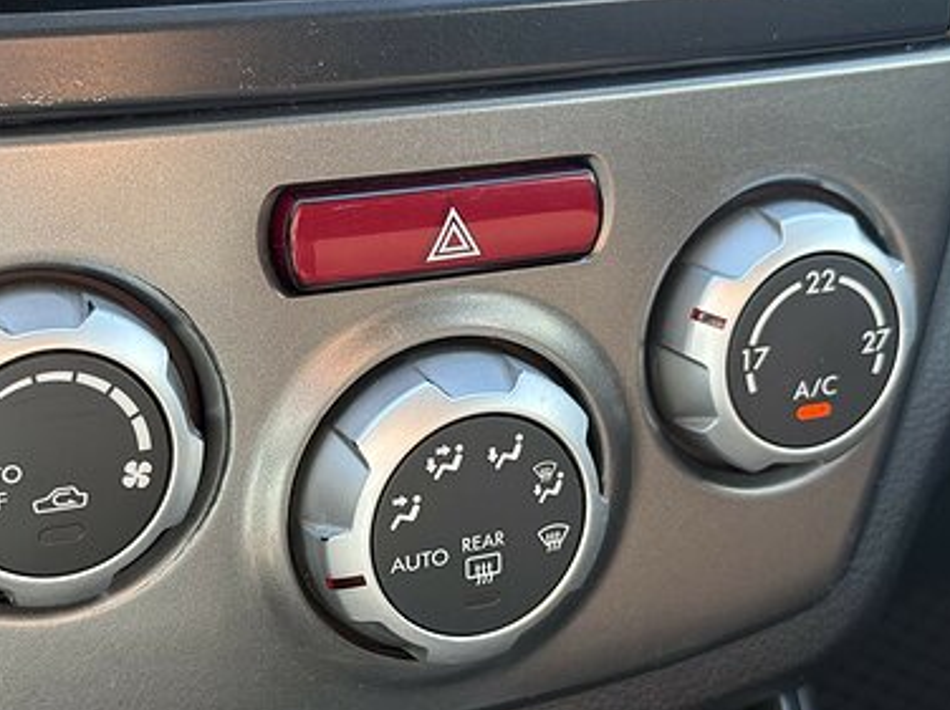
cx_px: 424
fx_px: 1919
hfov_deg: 27.8
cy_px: 419
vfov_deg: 20.9
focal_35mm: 70
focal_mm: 6.76
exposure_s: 1/147
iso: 64
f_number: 1.78
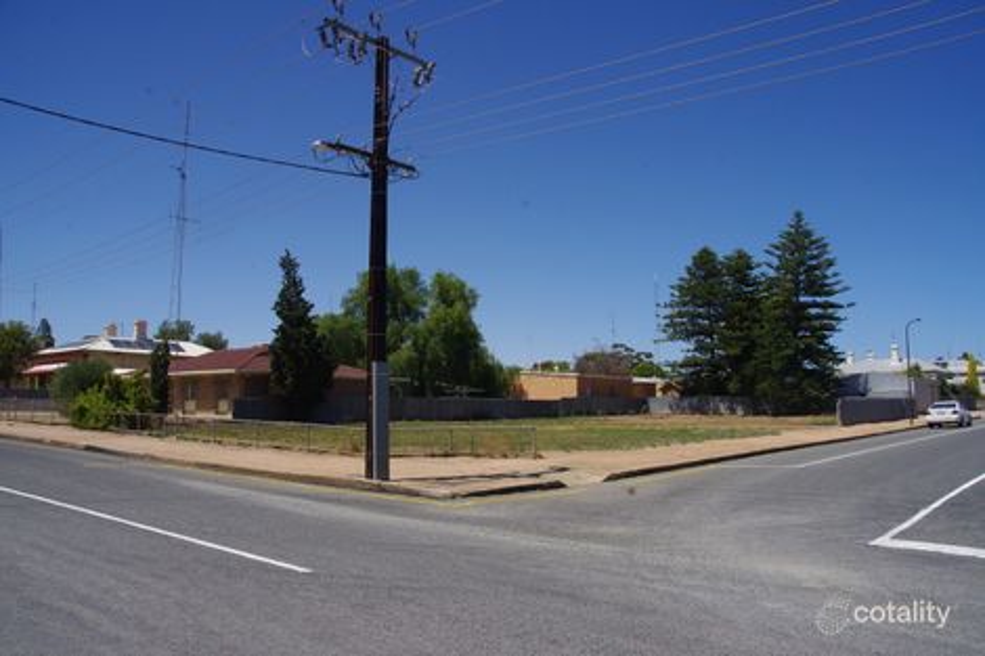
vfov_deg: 47.9
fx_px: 738
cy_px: 328
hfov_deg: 67.4
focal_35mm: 27
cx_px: 492
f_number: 11
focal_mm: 18
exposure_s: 1/250
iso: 200
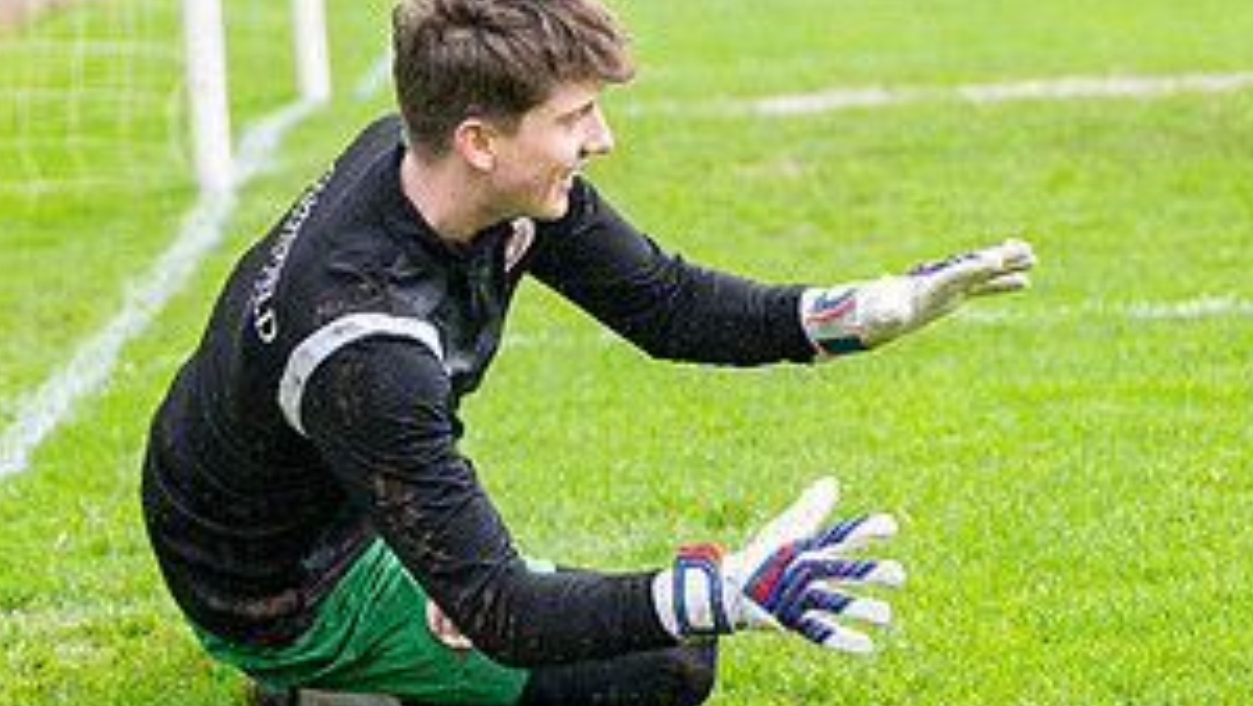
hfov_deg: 8.7
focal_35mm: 248
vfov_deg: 4.9
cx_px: 605
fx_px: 8243
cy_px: 297
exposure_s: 1/1250
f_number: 2.8
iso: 800
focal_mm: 70
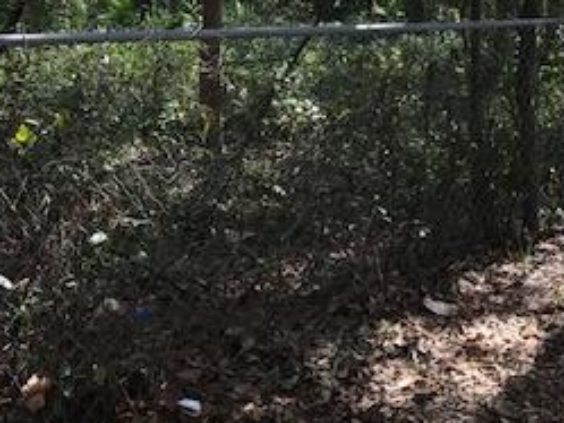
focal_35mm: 72
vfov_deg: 20.0
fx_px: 1174
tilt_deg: -2.5
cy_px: 20
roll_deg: -0.4
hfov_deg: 25.5
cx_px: 587
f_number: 1.8
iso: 20
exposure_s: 1/336
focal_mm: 3.99
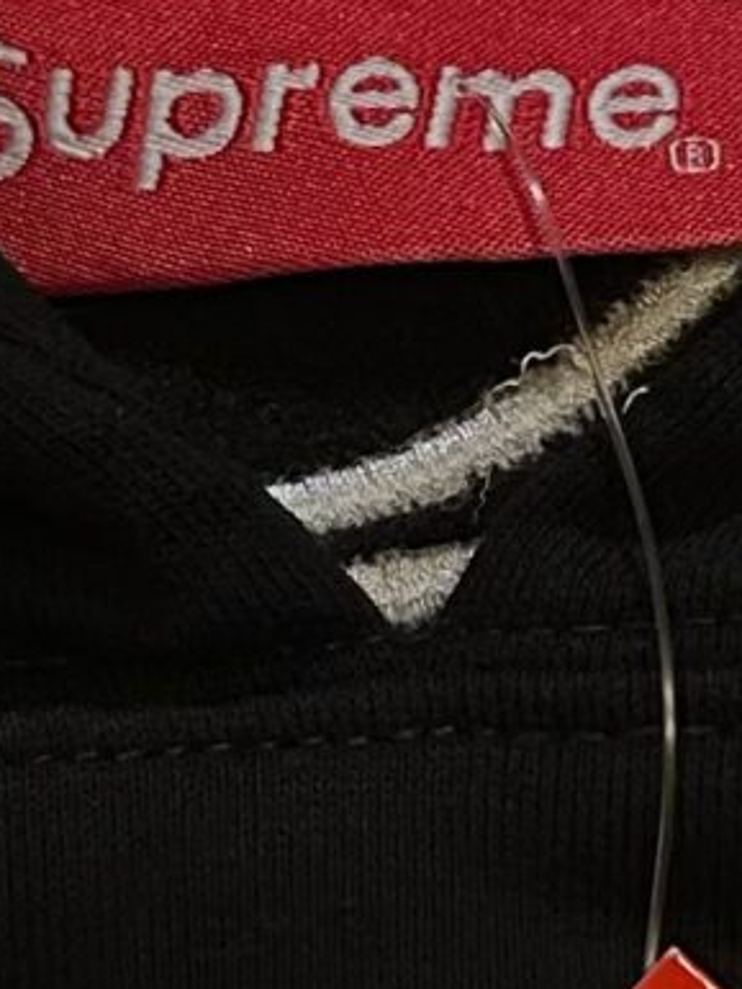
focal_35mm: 173
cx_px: 375
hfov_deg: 8.6
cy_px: 547
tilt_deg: -74.1
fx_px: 4942
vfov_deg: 11.4
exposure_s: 1/60
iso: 320
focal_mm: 5.7
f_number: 1.5
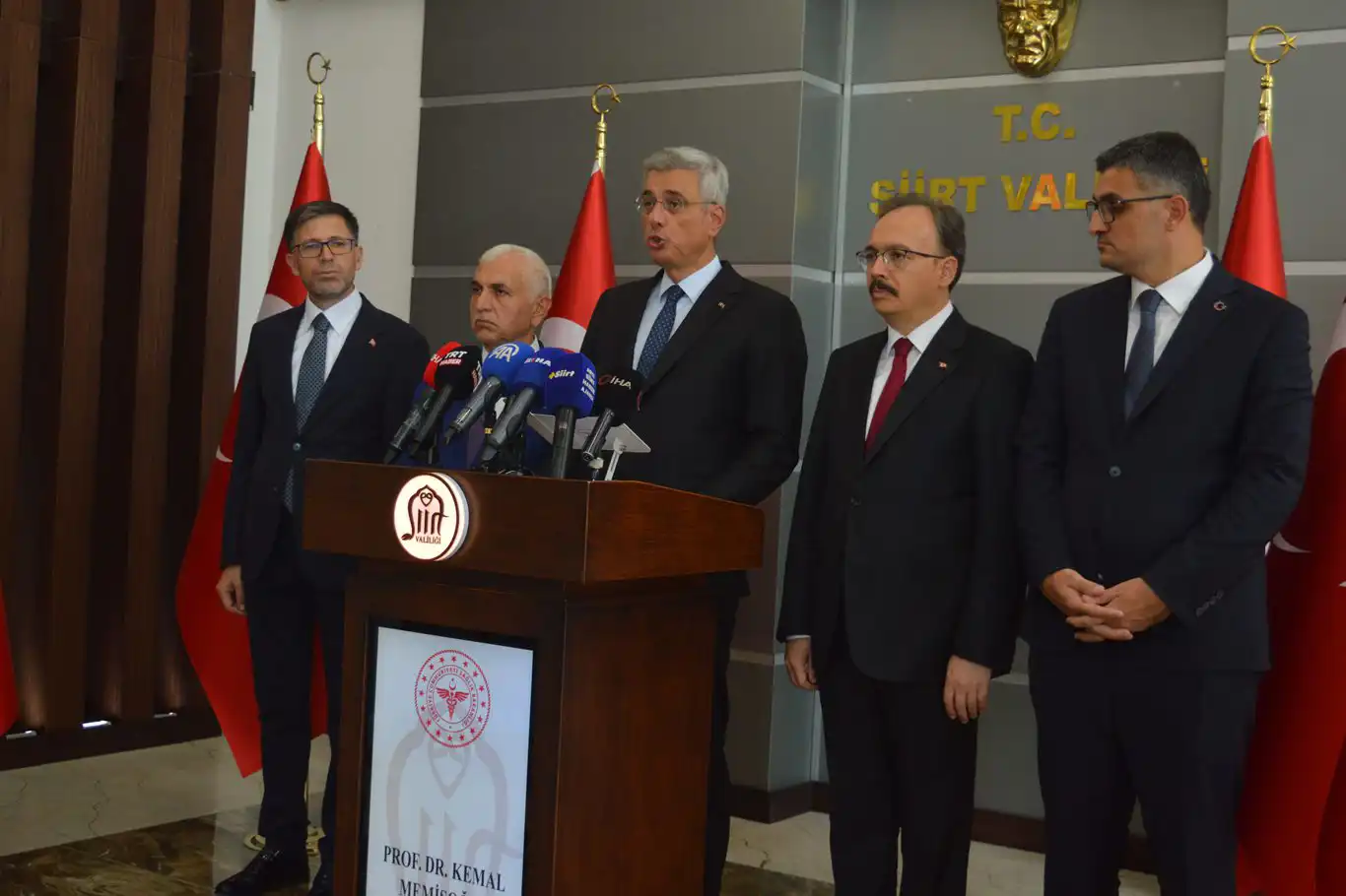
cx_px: 673
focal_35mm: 46
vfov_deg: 28.9
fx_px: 1738
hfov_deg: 42.3
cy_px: 448
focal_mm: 31
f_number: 4.2
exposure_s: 1/60
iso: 500
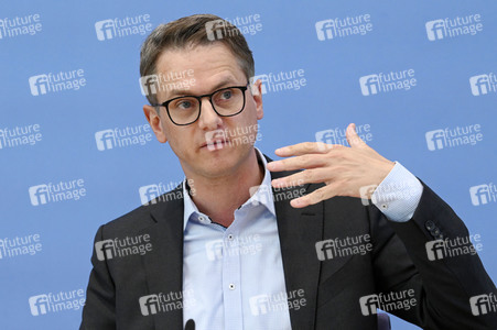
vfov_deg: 13.7
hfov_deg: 20.4
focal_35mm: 100
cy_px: 165
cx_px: 248
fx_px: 1380
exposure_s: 1/640
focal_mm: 100
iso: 3200
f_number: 5.6
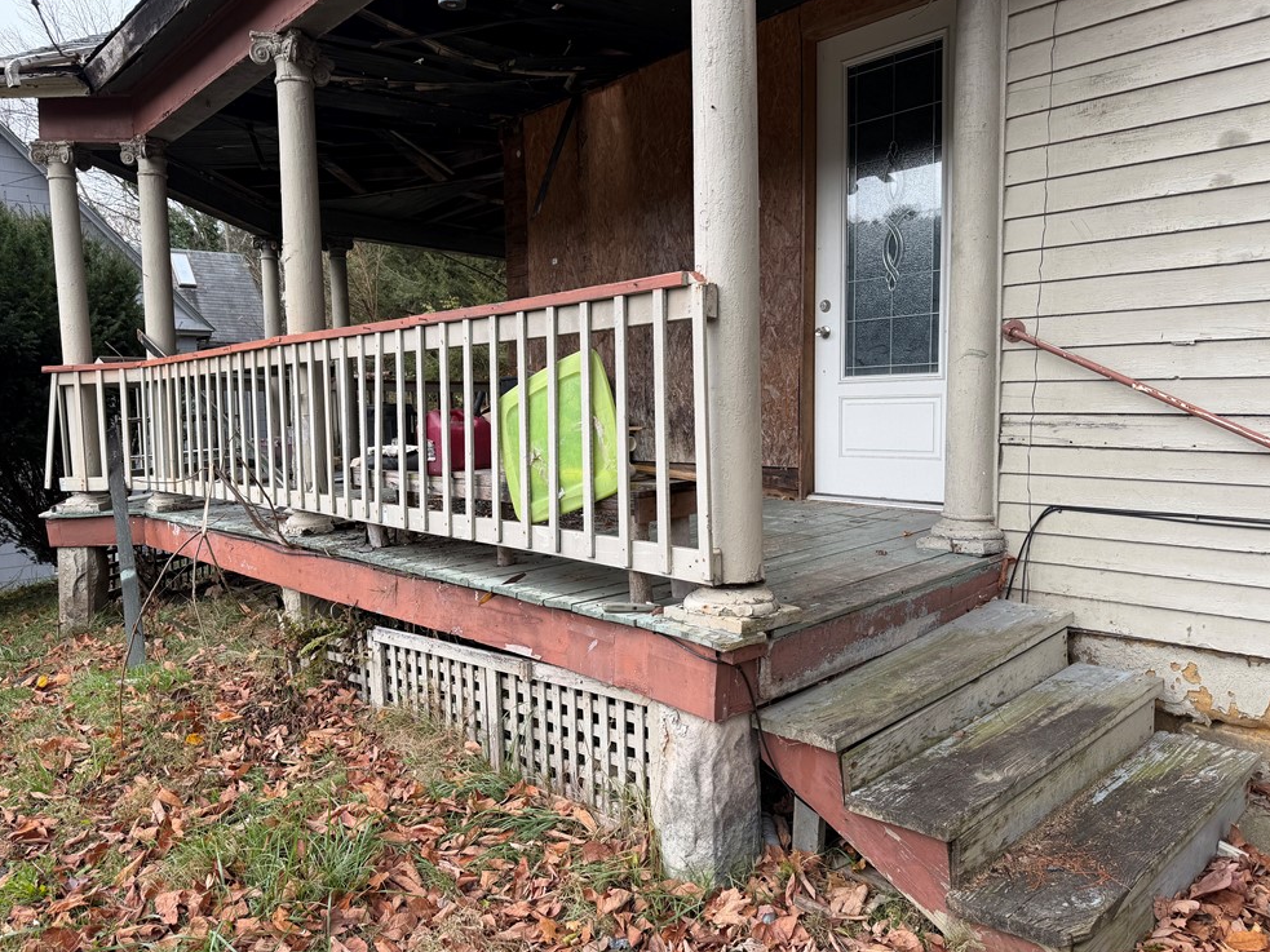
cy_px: 479
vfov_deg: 54.9
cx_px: 618
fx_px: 917
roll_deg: +1.1
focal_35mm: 25
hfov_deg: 69.4
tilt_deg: -5.8
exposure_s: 1/571
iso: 80
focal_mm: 6.76
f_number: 1.78
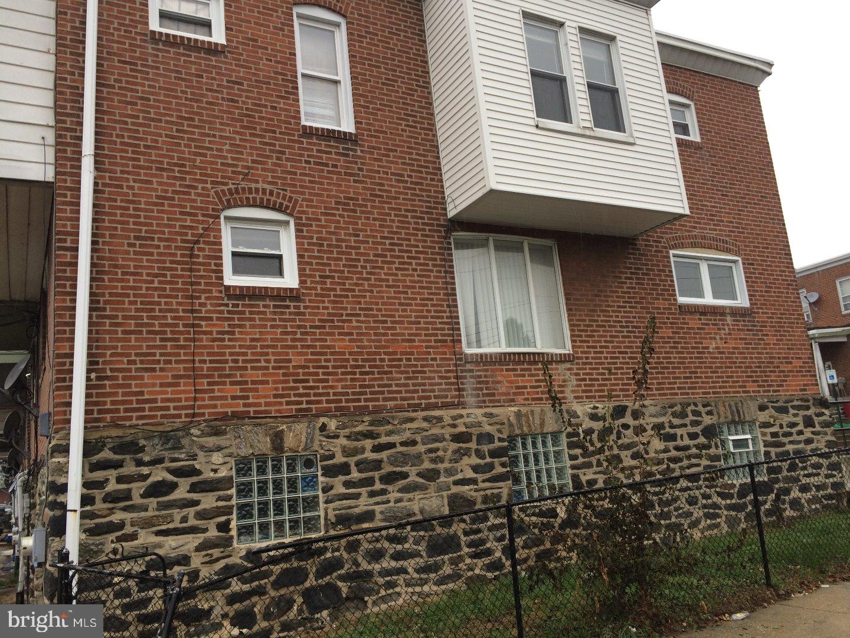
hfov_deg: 61.7
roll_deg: +5.5
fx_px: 712
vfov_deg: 48.2
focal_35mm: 29
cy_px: 319
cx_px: 425
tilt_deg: +11.8
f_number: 2.2
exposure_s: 1/120
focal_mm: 4.15
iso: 50
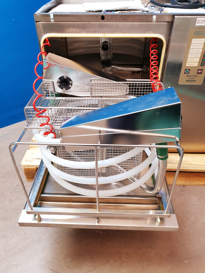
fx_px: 205
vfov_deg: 67.3
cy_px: 136
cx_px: 102
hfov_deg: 53.1
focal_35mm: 26
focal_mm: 4.3
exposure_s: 1/50
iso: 250
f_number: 2.4
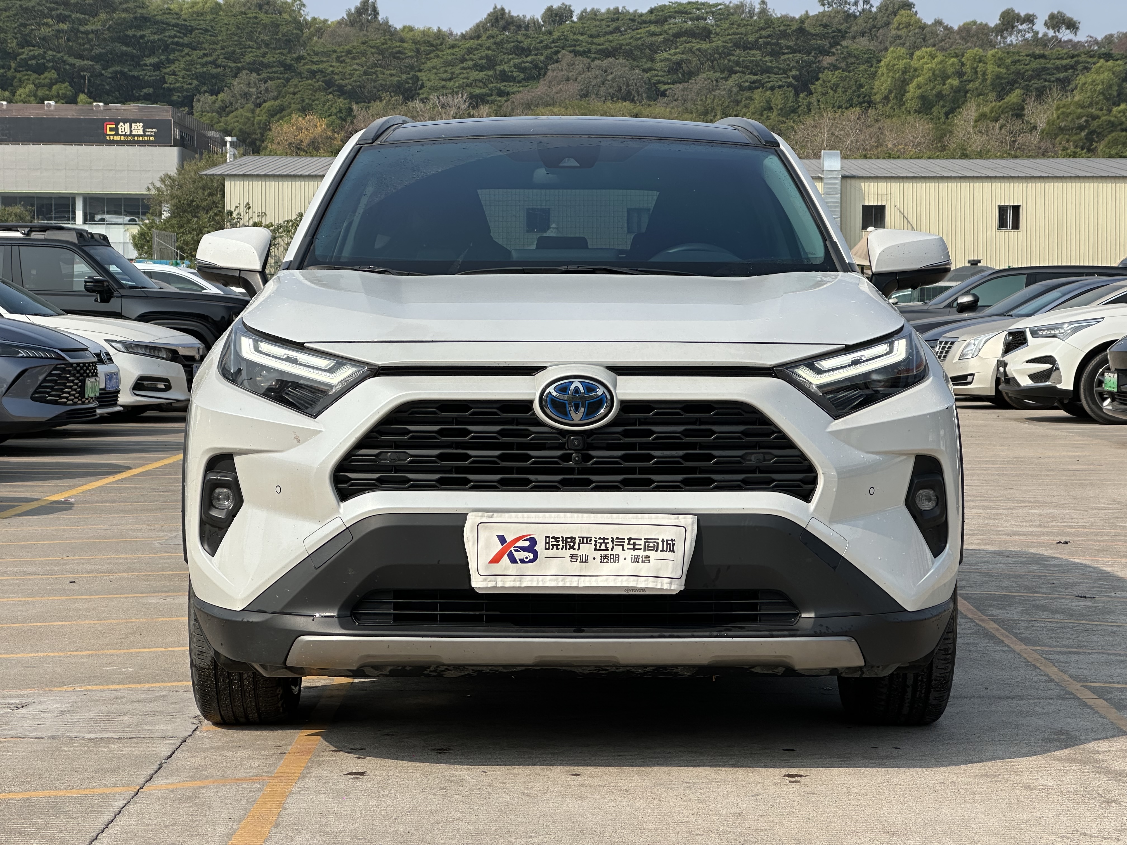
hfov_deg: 25.3
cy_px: 422
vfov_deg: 19.1
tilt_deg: -2.5
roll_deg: -0.6
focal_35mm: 77
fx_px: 2507
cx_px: 564
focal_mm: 9
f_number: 2.8
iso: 32
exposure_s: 1/978
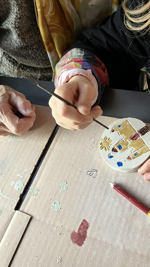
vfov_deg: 46.9
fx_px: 304
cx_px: 126
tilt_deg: -51.2
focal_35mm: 43
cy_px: 97
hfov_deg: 27.0
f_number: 1.8
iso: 80
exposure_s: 1/67
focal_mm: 3.99
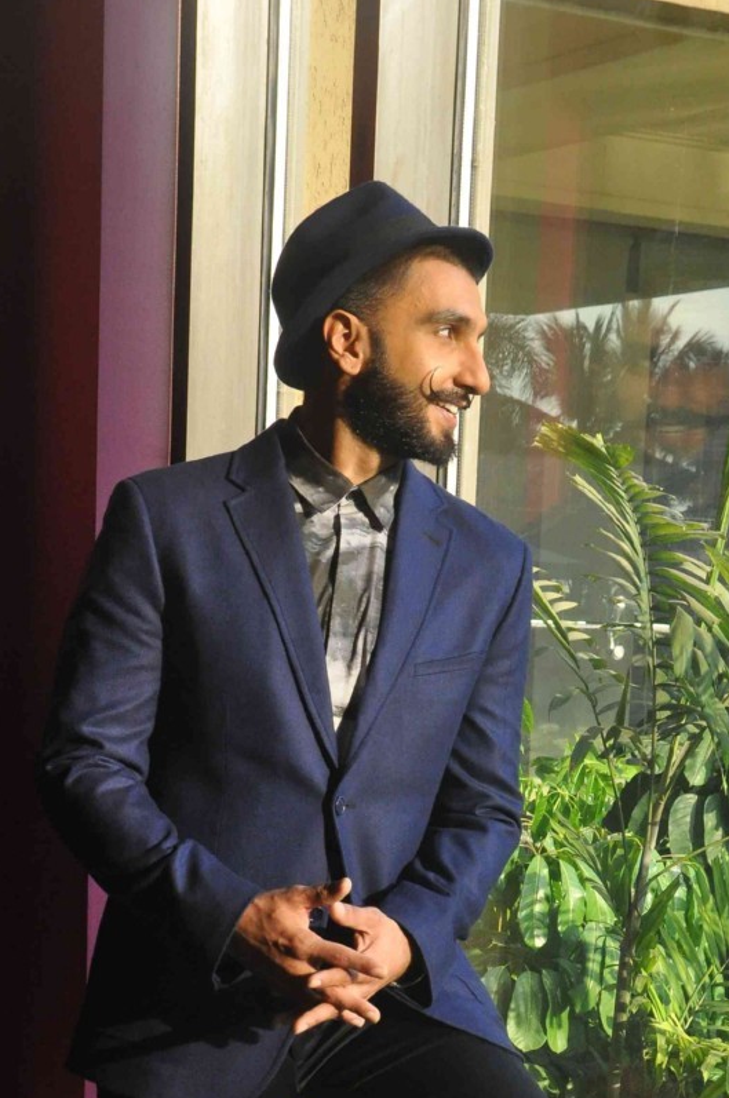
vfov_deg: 23.4
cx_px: 437
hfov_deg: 16.0
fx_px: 2590
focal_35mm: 85
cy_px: 960
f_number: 10
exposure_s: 1/160
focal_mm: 30
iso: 1000
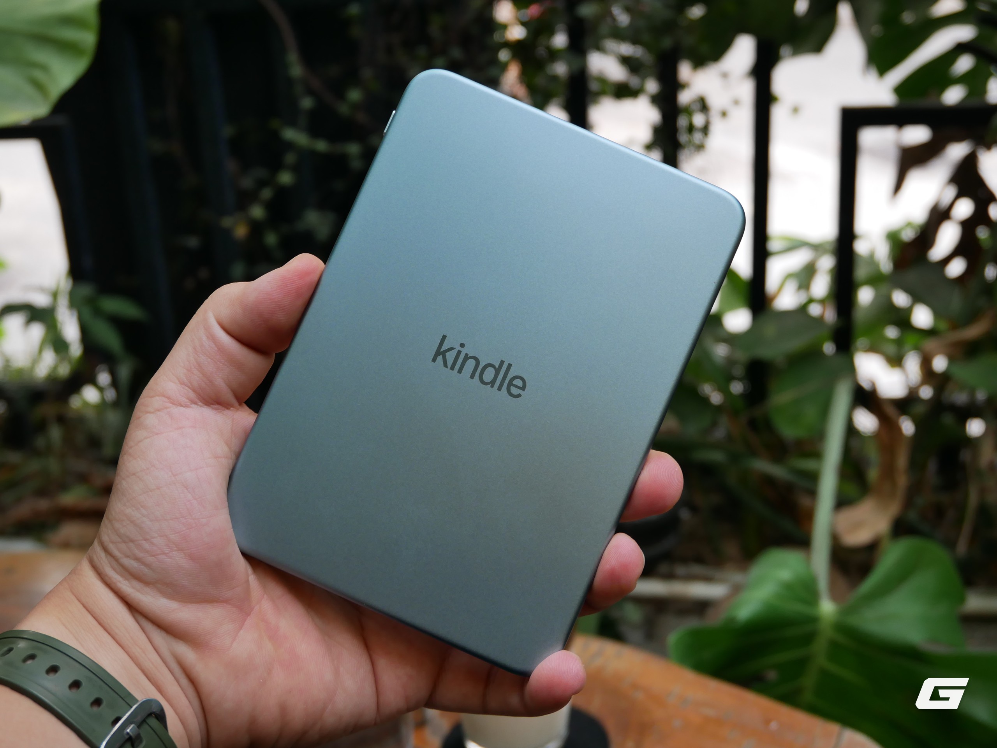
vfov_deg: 30.3
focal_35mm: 48
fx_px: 1383
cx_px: 498
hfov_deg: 39.6
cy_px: 374
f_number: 4.9
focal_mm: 24
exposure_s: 1/60
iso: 320
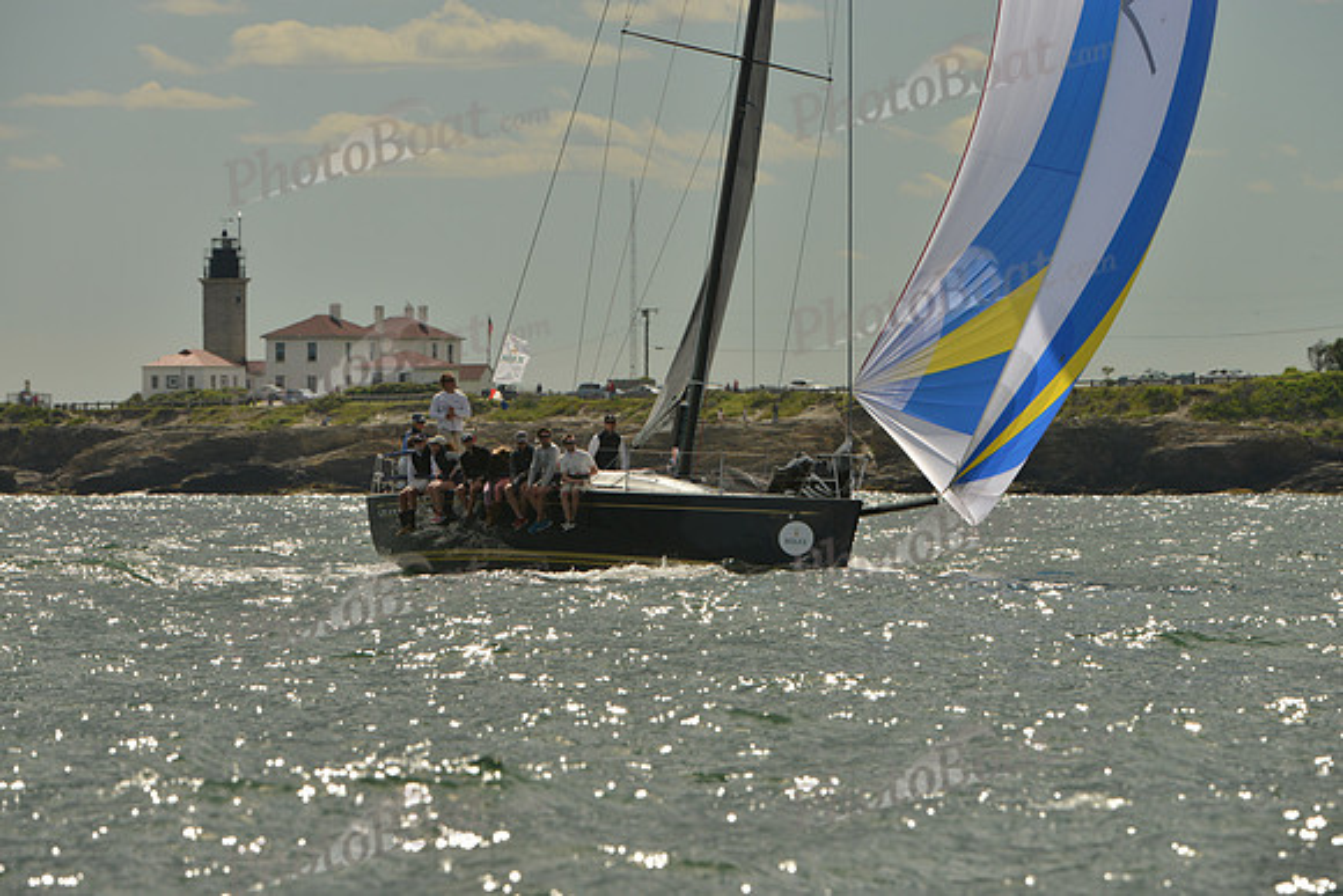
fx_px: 13433
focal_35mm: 360
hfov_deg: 5.7
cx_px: 672
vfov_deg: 3.8
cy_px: 448
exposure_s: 1/1250
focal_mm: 360
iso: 400
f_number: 11
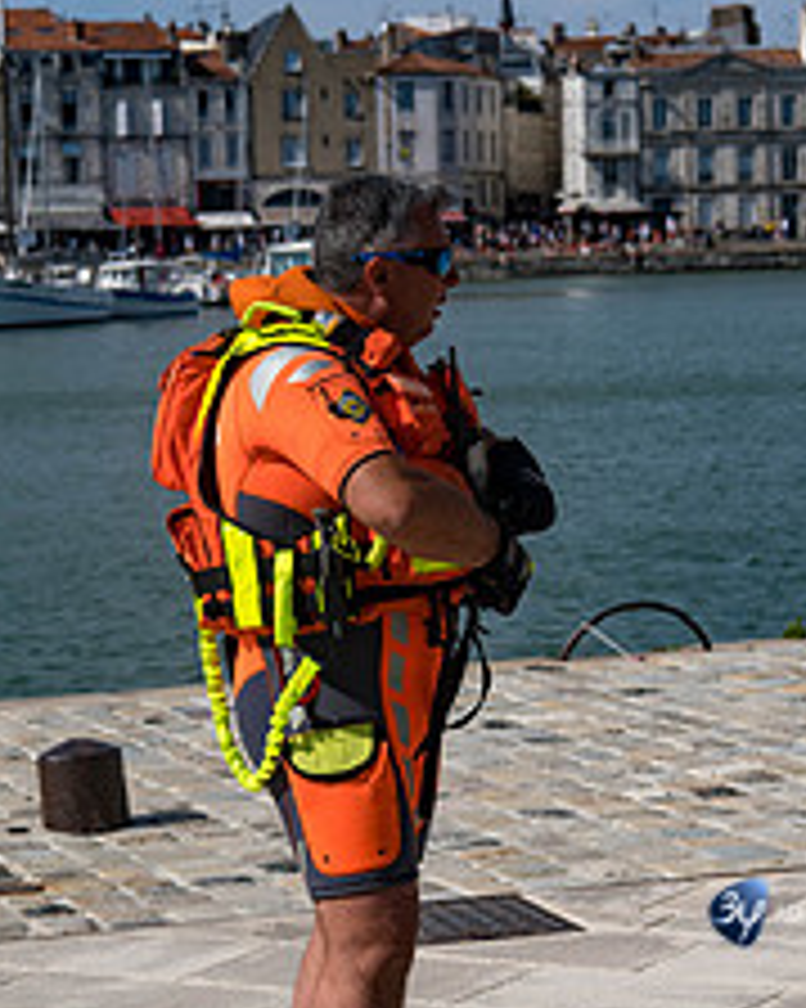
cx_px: 234
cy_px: 531
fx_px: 3372
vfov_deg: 17.0
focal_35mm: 113
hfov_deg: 13.6
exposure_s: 1/800
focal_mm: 60
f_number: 7.1
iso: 64
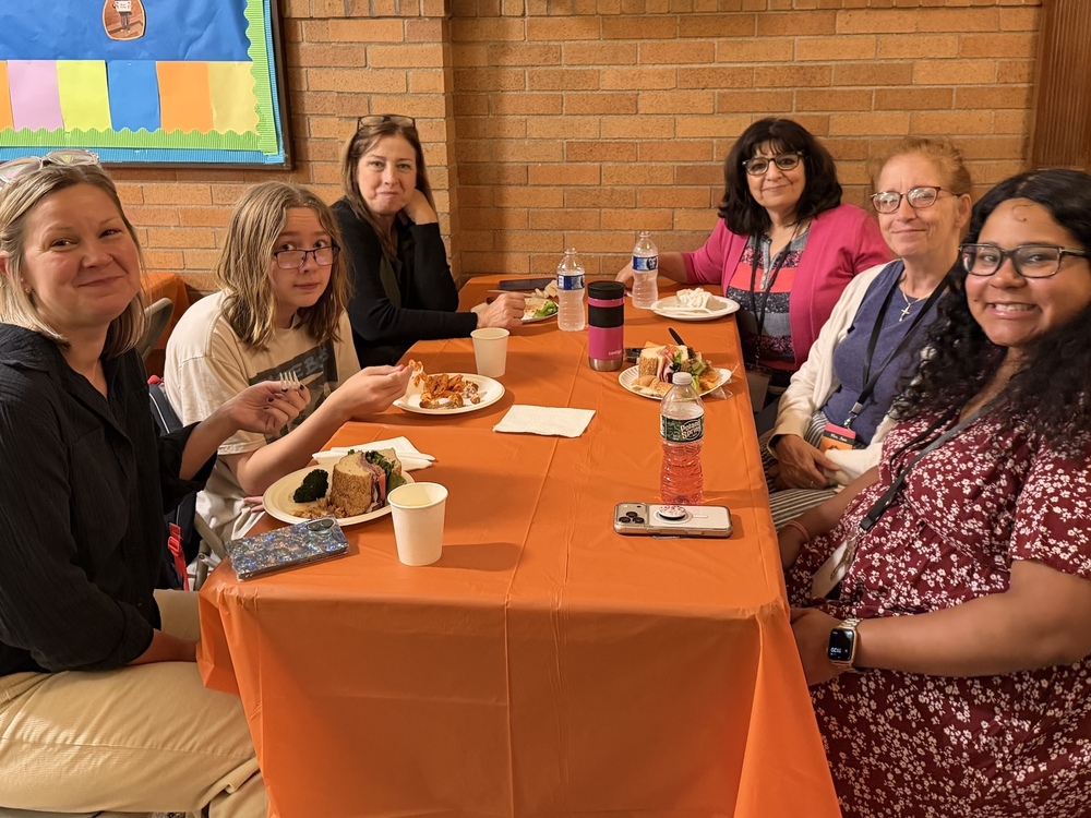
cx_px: 546
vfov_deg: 56.8
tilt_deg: -14.6
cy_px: 409
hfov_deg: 71.6
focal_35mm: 24
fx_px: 756
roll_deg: +1.1
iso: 800
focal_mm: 6.76
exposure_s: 1/40
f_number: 1.78
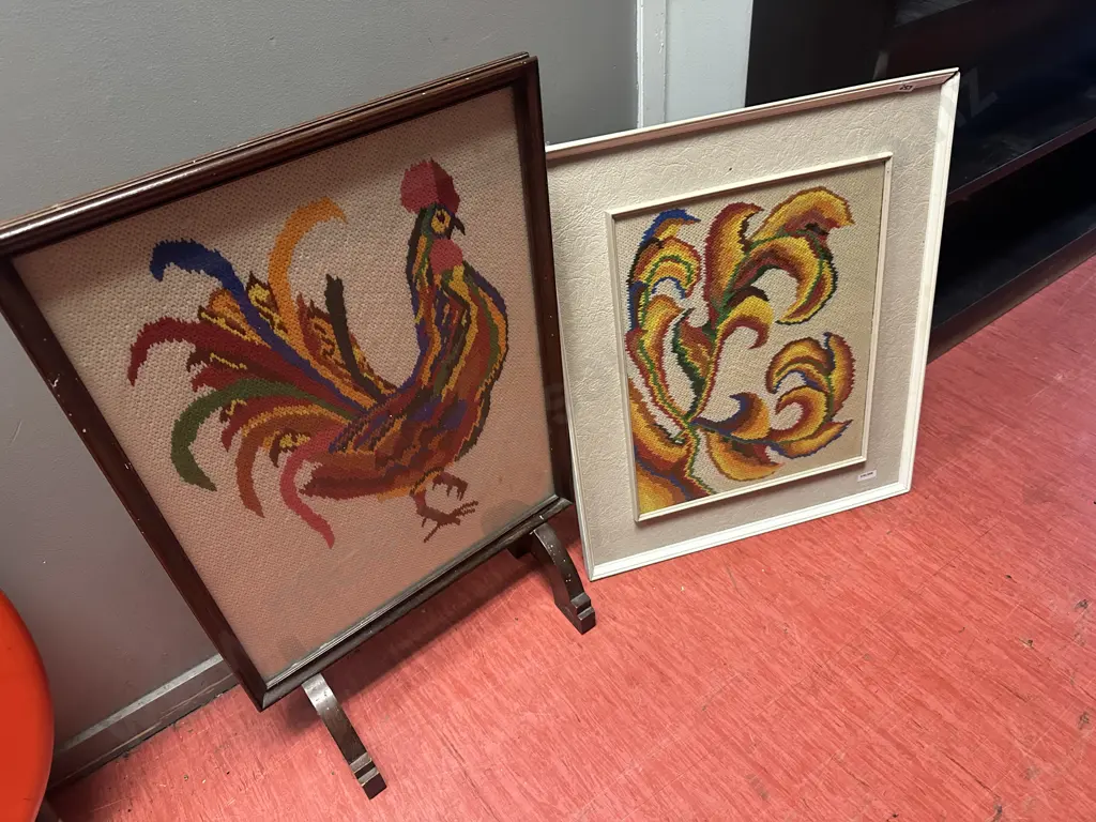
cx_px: 548
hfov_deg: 71.6
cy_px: 411
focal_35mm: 24
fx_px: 760
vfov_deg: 56.8
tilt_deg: -40.5
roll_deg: +6.7
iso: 640
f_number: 1.78
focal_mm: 6.86
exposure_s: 1/50
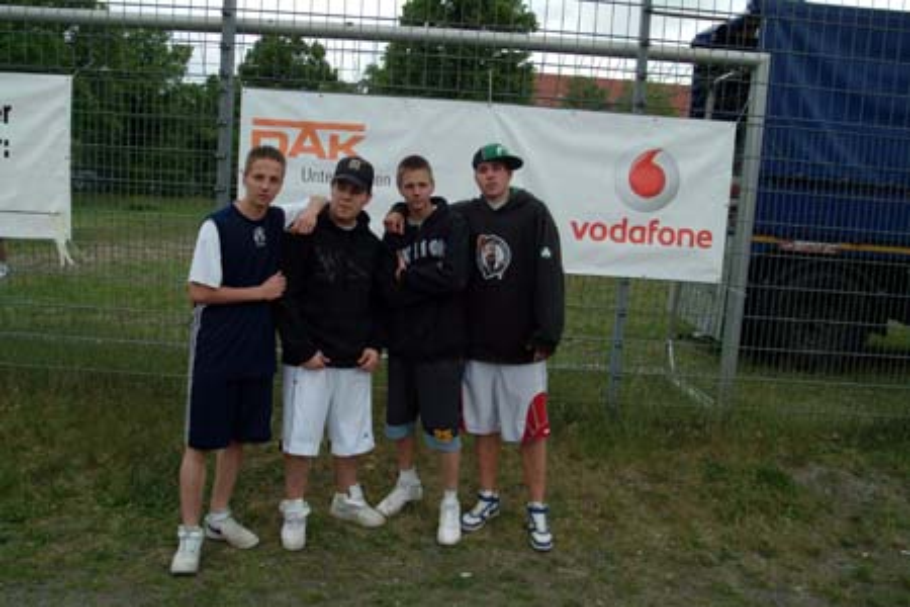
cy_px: 304
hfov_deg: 64.6
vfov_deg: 45.7
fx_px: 720
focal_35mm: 28
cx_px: 455
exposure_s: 1/350
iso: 400
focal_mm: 19
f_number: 9.5
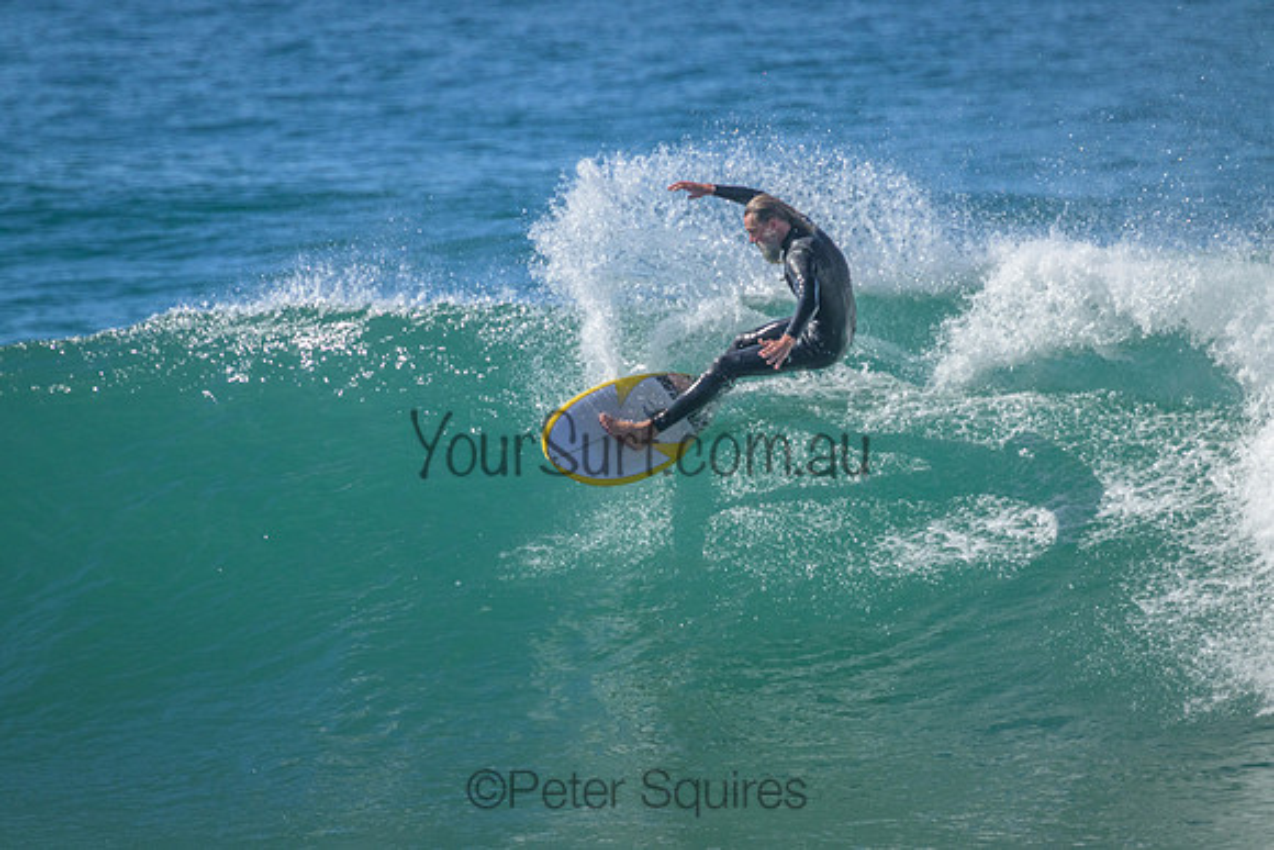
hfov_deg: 2.6
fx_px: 28316
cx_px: 637
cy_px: 425
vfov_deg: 1.7
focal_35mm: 800
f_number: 11
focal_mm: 800
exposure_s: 1/1600
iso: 2000
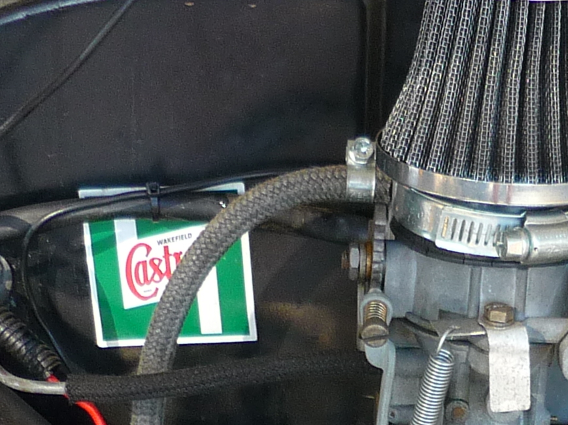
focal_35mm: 124
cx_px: 434
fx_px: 2034
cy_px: 771
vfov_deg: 11.1
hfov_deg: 15.8
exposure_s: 1/80
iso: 100
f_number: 2.8
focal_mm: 5.5
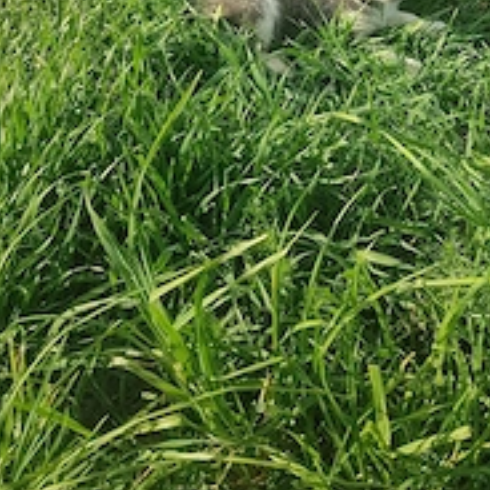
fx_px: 801
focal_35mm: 50
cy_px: 16
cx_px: 352
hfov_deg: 33.5
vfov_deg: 31.8
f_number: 1.7
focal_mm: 4.2
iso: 40
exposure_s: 1/1000
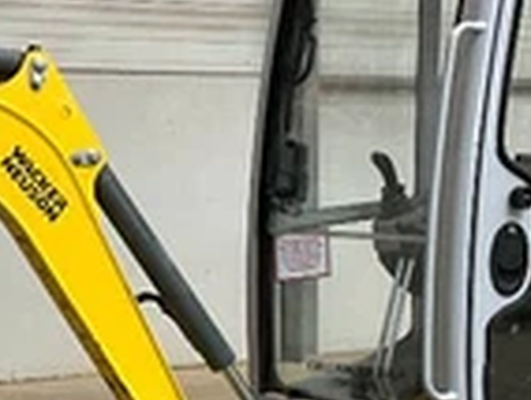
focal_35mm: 98
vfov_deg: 15.0
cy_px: 359
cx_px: 161
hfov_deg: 19.9
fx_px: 1506
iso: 125
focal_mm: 3
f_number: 1.8
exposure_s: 1/60
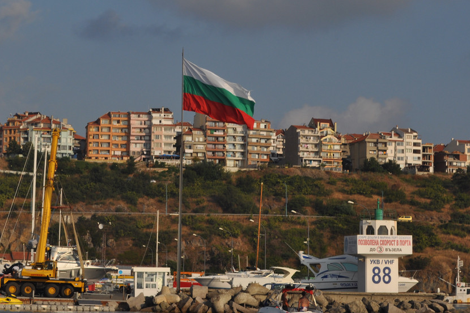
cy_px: 141
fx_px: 1563
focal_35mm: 120
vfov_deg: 11.5
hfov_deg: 17.1
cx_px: 187
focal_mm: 55
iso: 200
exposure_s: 1/400
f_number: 10
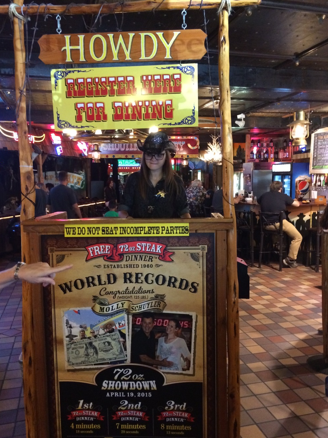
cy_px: 220
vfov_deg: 60.0
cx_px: 163
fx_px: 379
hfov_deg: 46.8
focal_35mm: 30
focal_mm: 4.15
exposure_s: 1/20
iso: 320
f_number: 2.2
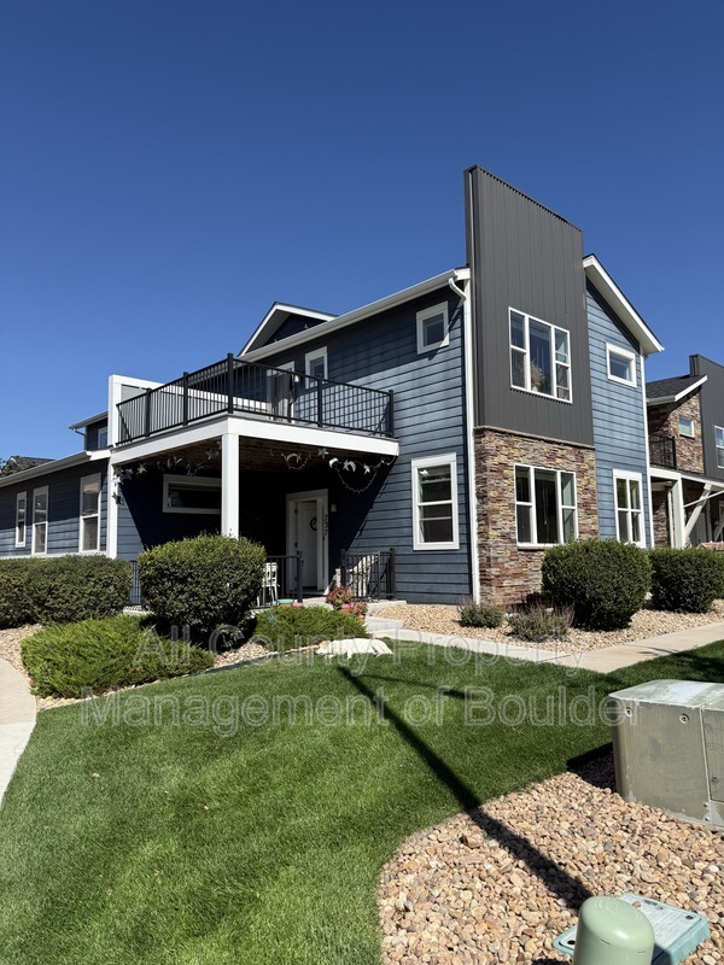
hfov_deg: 56.8
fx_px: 669
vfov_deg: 71.6
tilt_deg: +6.1
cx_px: 362
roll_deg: +0.1
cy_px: 482
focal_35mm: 24
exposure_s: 1/4975
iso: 80
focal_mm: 6.76
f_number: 1.78
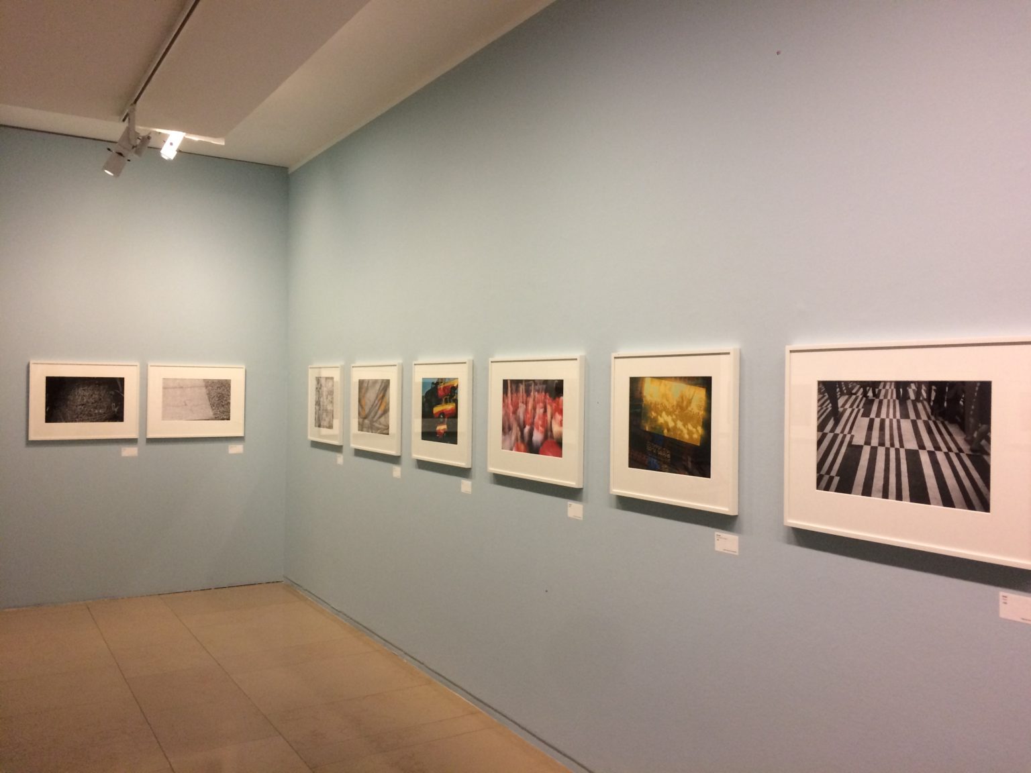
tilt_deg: -0.6
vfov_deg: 48.2
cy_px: 386
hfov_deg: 61.7
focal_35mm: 29
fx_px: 864
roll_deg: -1.5
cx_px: 516
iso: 200
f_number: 2.2
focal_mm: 4.15
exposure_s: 1/33
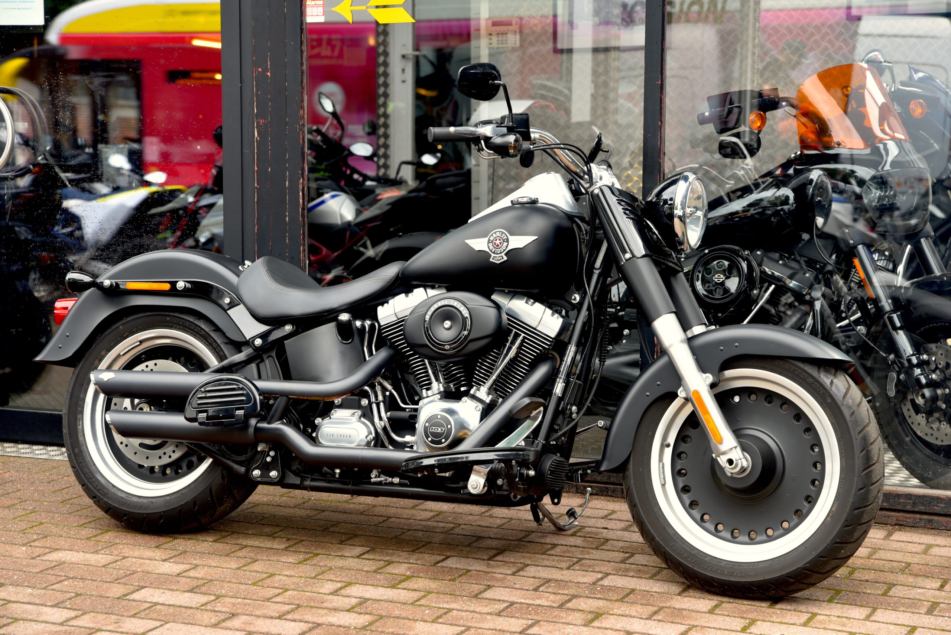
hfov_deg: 28.8
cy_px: 318
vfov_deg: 19.5
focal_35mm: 70
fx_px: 1850
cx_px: 476
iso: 100
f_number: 4.5
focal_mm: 70
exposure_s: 1/80
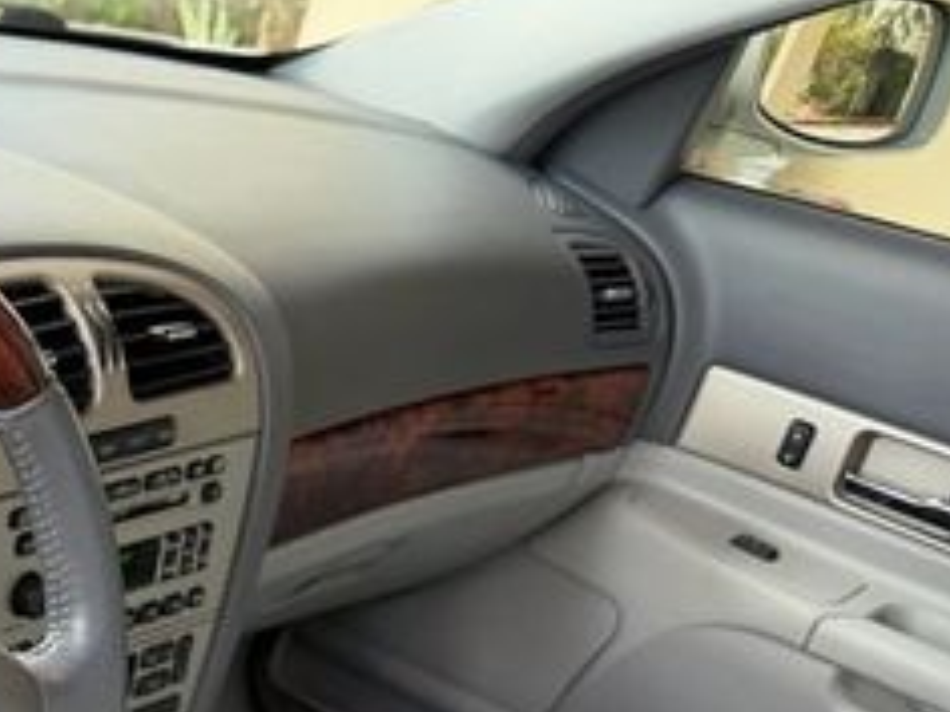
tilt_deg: -32.5
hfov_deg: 26.5
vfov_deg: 21.0
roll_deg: -10.5
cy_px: 857
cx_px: -189
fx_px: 1784
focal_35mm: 65
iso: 200
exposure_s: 1/193
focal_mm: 6.76
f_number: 1.78
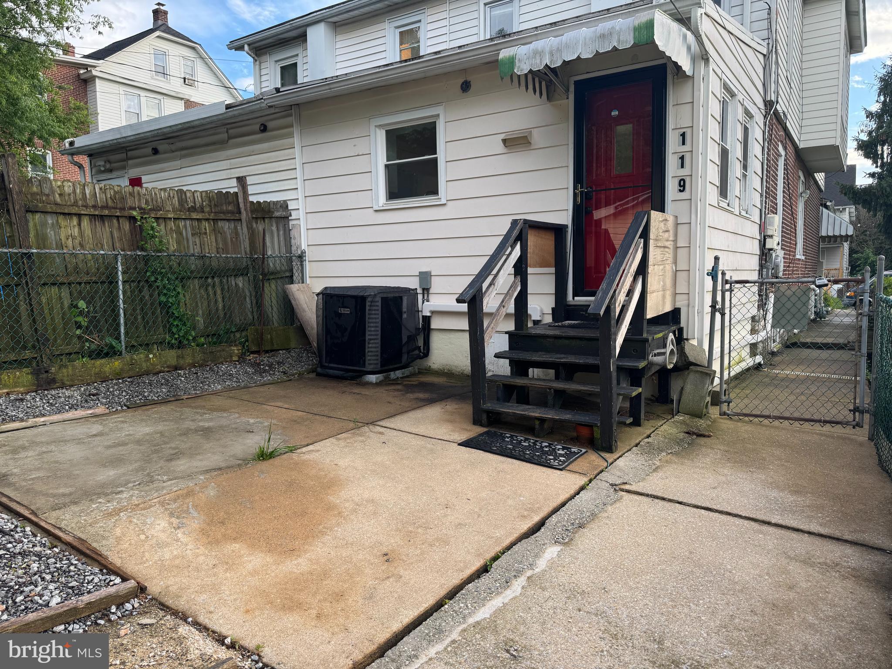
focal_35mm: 24
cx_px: 446
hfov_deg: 71.6
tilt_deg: -5.3
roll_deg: +1.2
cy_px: 334
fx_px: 618
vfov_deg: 56.8
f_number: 1.78
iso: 80
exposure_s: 1/664
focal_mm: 6.76
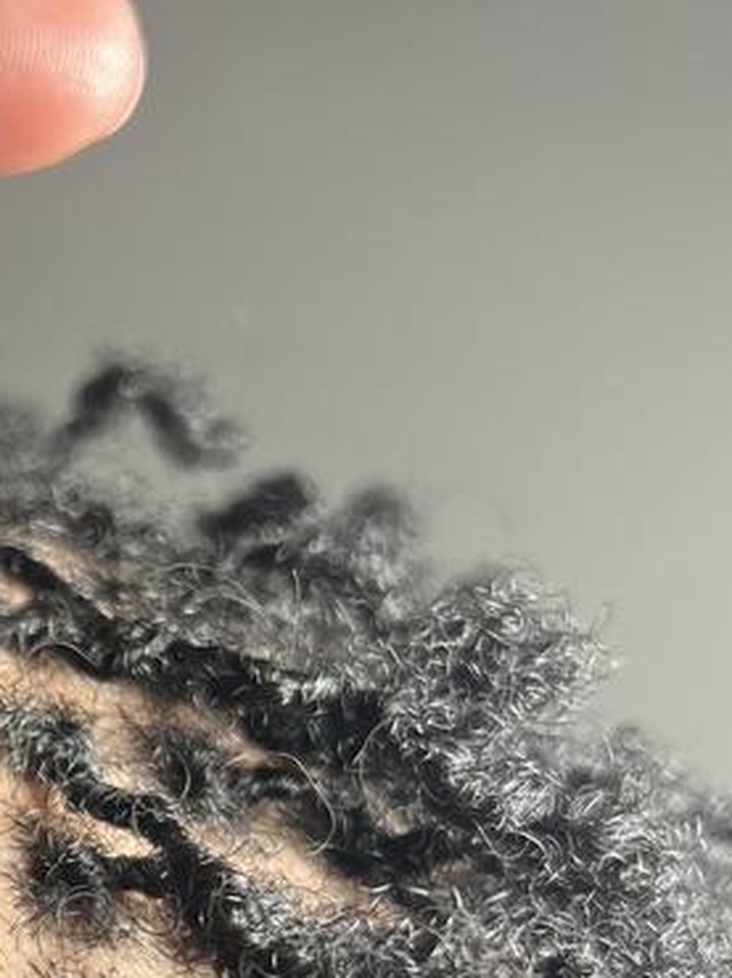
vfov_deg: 25.9
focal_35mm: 72
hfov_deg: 19.2
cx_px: -159
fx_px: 2032
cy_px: 938
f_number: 1.5
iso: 64
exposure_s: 1/60
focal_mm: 5.7
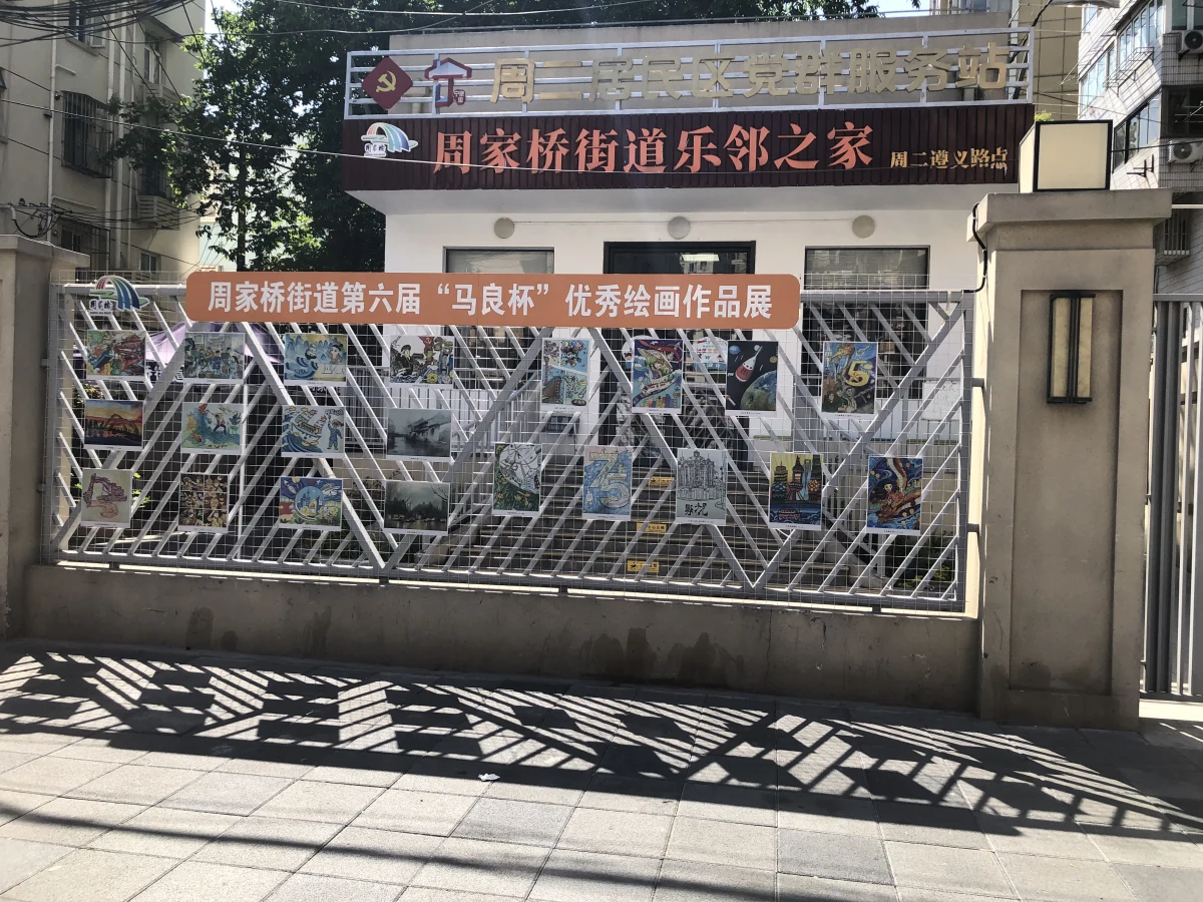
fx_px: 973
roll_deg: -1.2
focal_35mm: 28
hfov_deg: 63.4
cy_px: 451
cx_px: 602
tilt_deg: +0.4
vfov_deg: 49.7
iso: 20
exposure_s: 1/1043
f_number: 1.8
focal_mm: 4
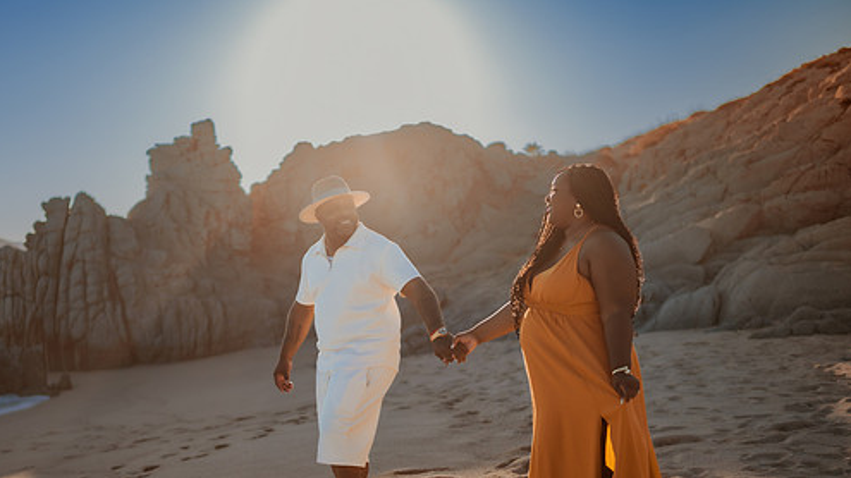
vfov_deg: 27.5
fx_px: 970
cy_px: 331
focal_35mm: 43
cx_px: 356
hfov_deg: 47.2
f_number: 1.8
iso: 100
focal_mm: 35
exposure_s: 1/4000
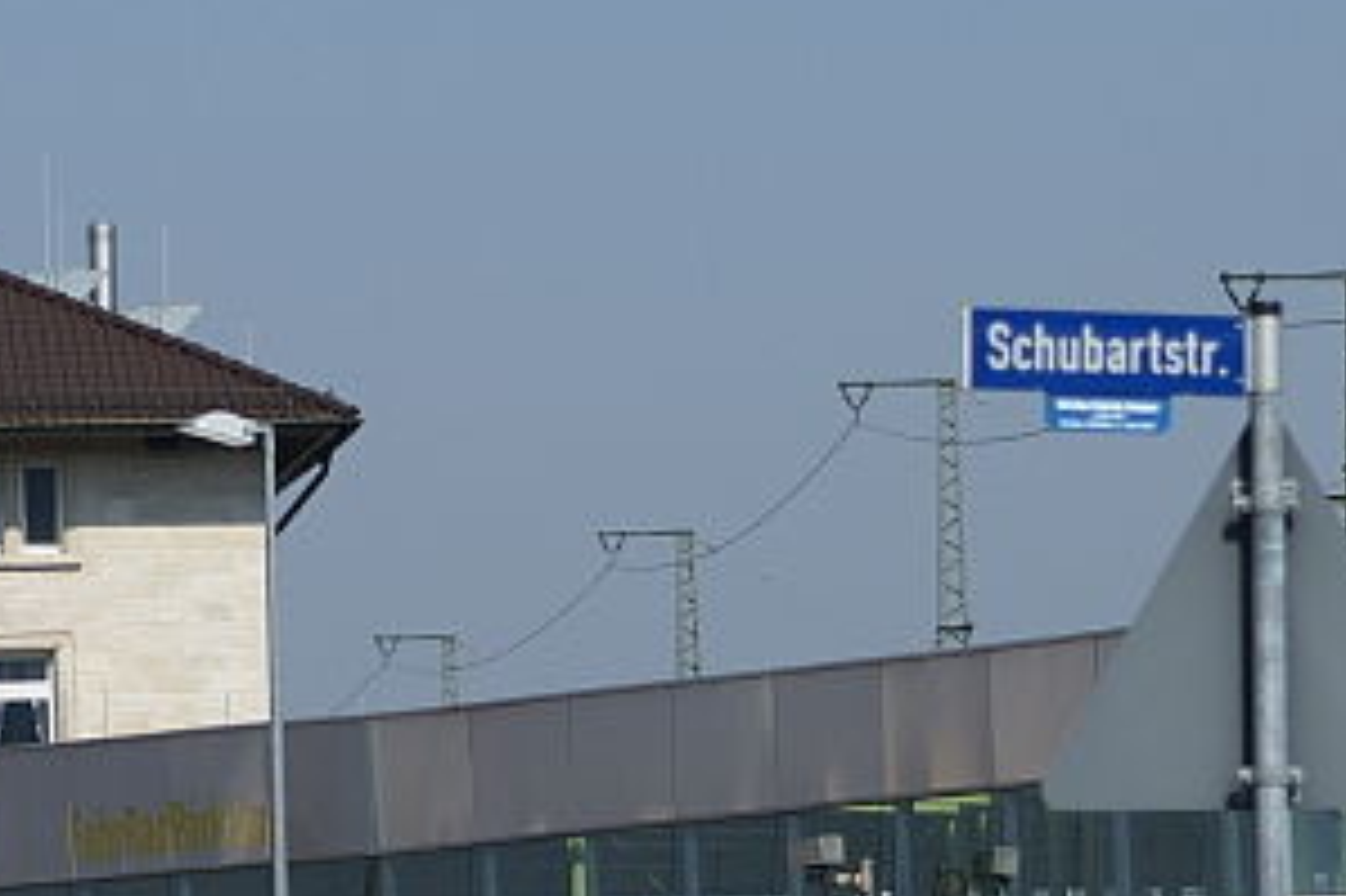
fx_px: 10500
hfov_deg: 7.3
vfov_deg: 4.9
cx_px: 725
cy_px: 957
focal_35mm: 281
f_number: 4.5
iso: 100
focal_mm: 70
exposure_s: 1/1250
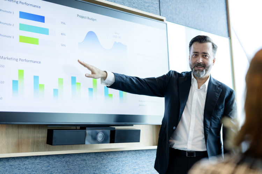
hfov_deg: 39.6
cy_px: 87
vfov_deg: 27.0
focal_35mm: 50
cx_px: 131
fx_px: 364
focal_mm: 50
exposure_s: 1/100
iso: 100
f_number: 2
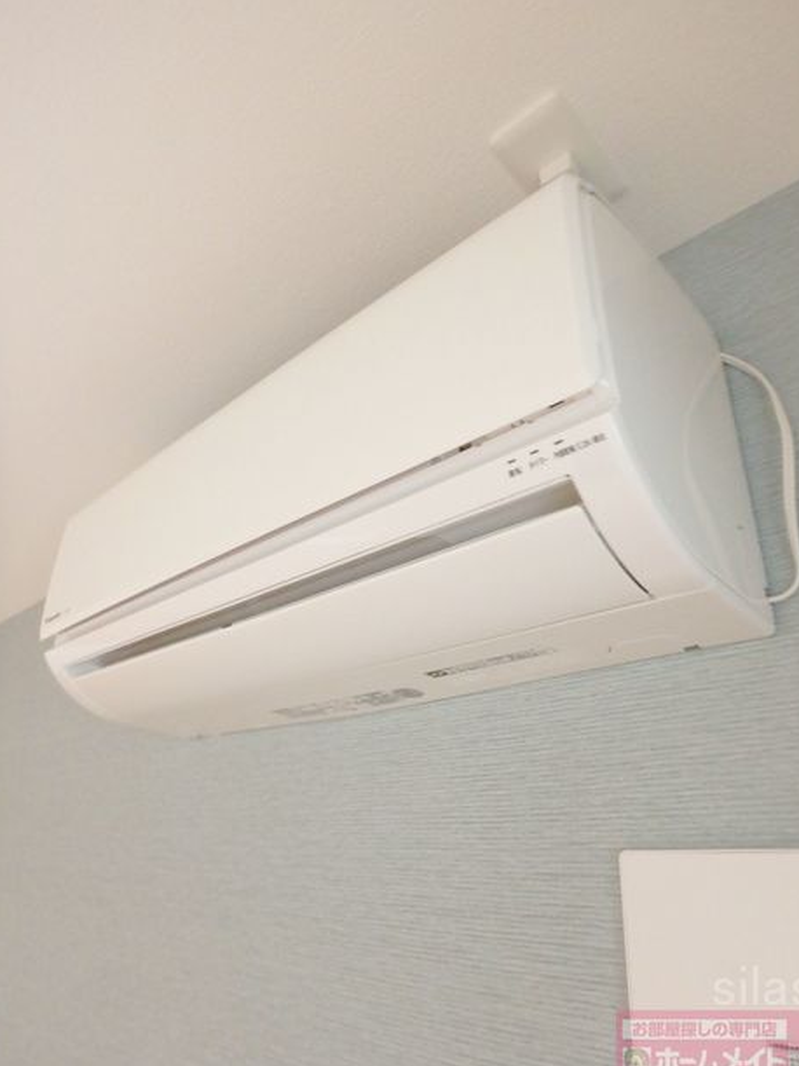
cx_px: 400
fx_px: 677
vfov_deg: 76.4
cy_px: 527
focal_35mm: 22
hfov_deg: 61.1
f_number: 3.5
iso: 800
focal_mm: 3.7
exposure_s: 1/10
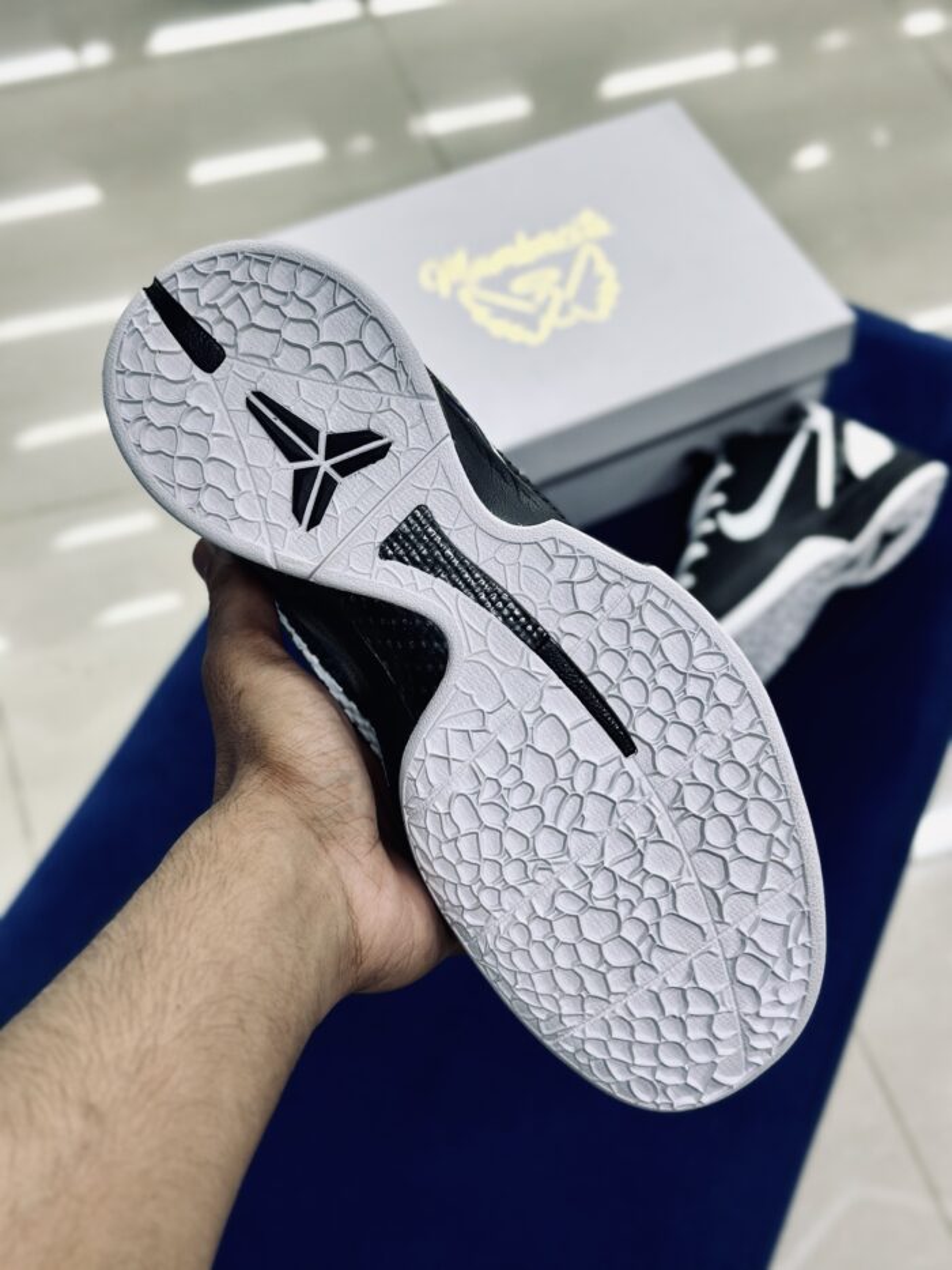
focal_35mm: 48
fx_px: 1760
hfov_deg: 30.3
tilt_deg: -55.8
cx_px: 476
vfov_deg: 39.7
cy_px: 635
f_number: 1.78
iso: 64
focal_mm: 6.86
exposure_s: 1/128
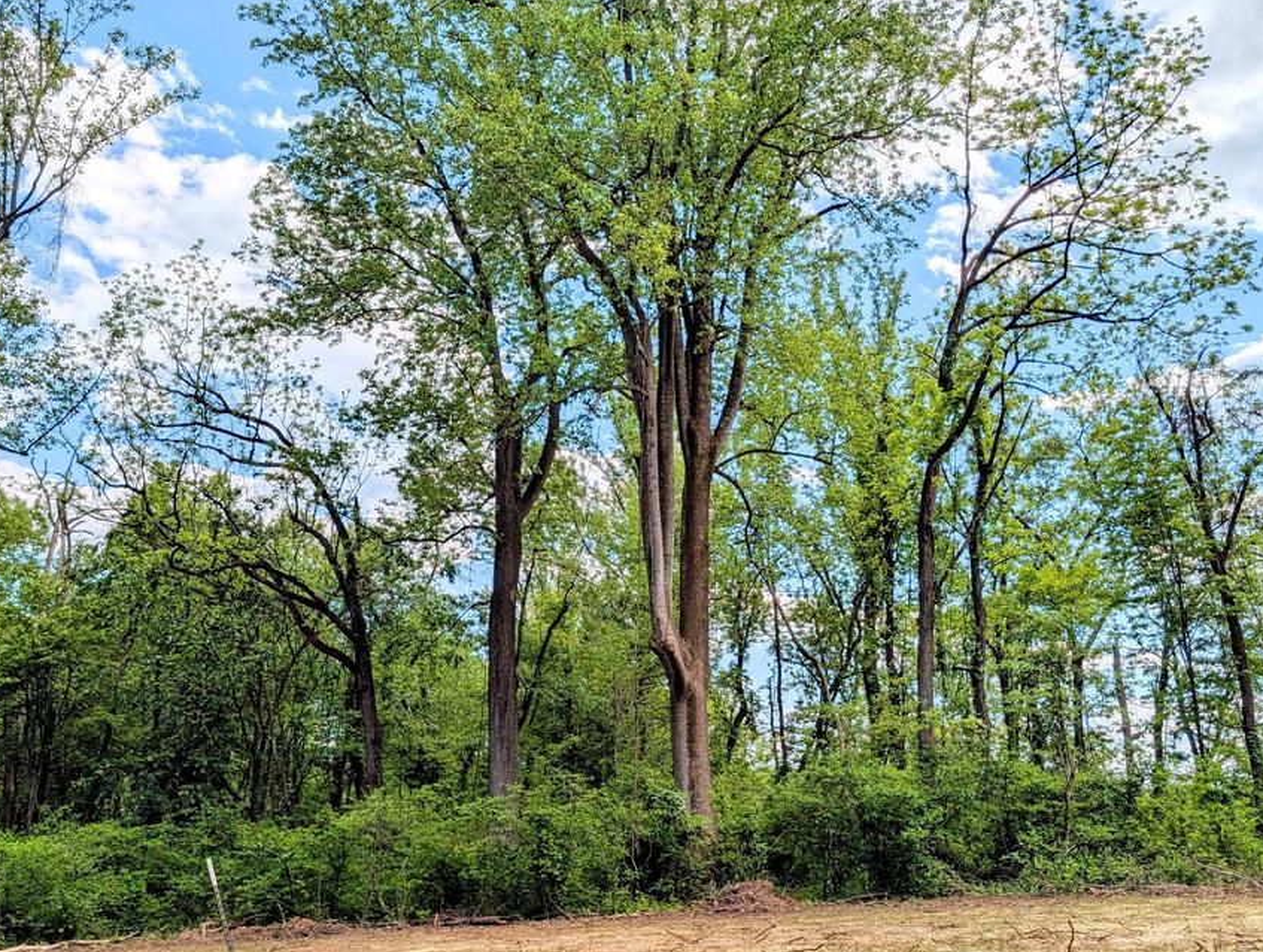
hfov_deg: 61.6
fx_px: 1060
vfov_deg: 48.3
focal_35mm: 29
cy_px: 513
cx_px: 601
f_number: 1.68
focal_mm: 6.9
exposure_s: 1/1357
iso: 22
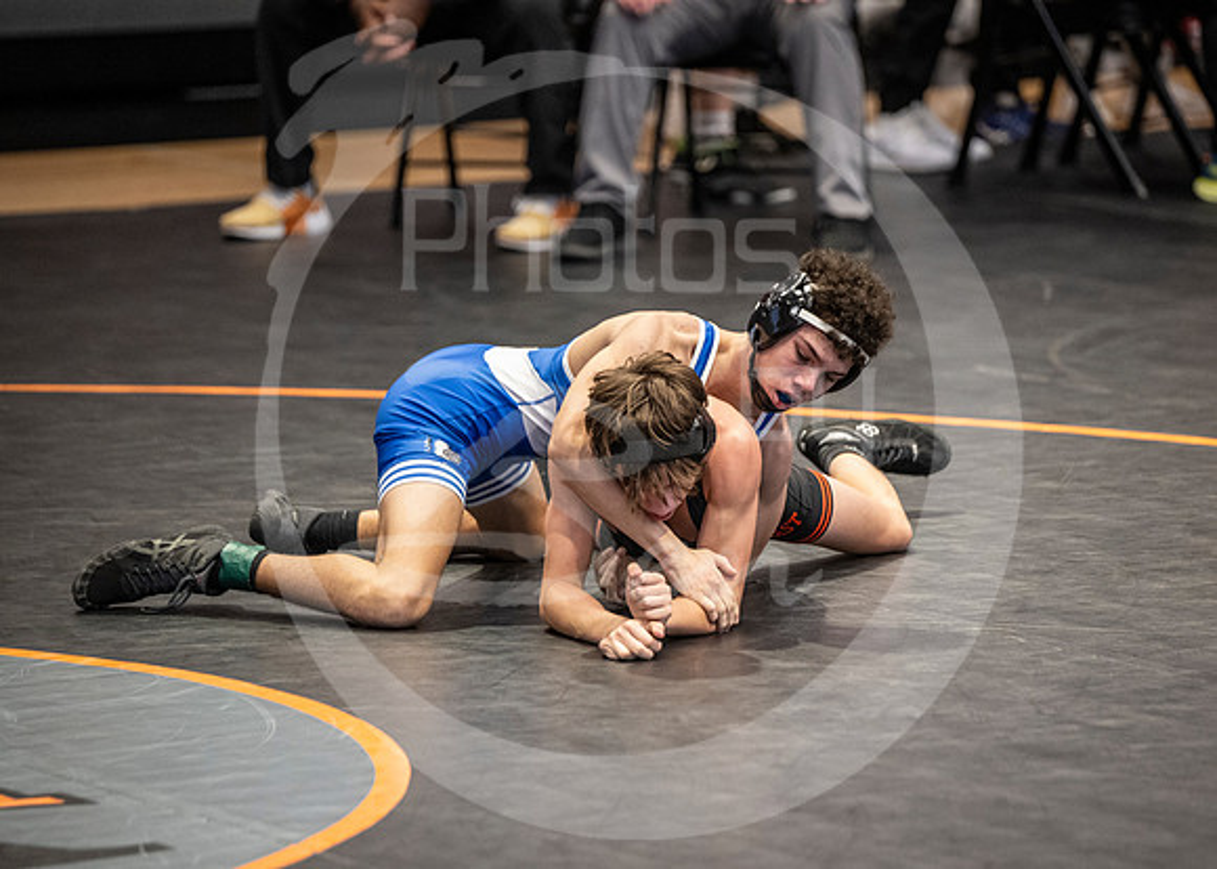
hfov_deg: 8.2
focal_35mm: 247
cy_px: 512
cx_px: 694
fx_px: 8535
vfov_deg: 5.8
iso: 3200
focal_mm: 200
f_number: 2.8
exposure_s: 1/1000
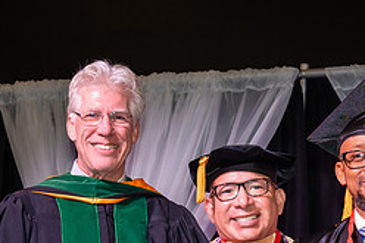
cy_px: 327
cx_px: 323
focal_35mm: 155
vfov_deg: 8.7
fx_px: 1570
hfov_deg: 13.2
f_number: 5.6
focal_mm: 51
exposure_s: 1/160
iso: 1250
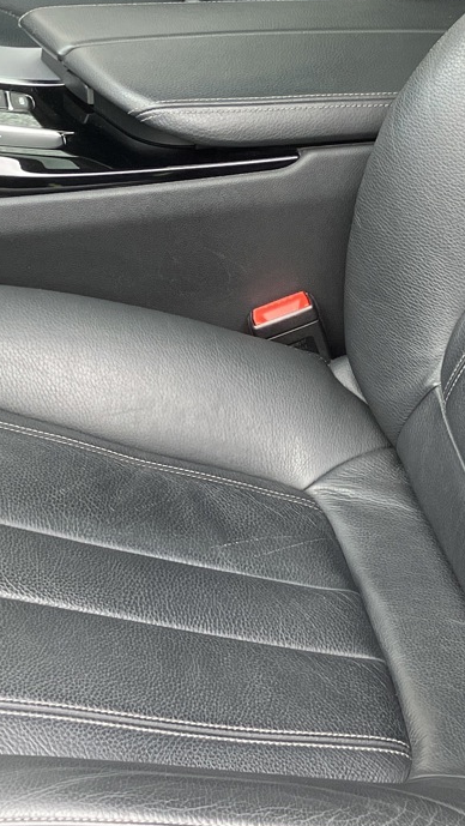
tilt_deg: -27.4
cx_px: 295
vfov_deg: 24.8
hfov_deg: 14.2
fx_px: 1862
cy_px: 241
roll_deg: -6.4
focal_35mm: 85
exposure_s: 1/121
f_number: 1.8
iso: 80
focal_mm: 3.99
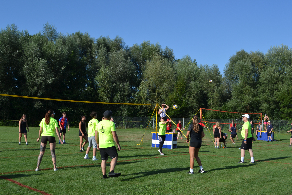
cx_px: 146
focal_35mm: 36
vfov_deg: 36.9
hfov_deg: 53.1
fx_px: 292
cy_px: 98
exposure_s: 1/250
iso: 100
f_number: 8
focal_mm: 24
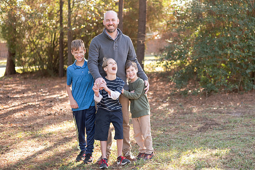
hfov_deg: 30.0
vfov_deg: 20.3
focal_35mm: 67
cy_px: 69
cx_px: 157
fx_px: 475
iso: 250
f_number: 2.2
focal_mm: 50
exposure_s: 1/500
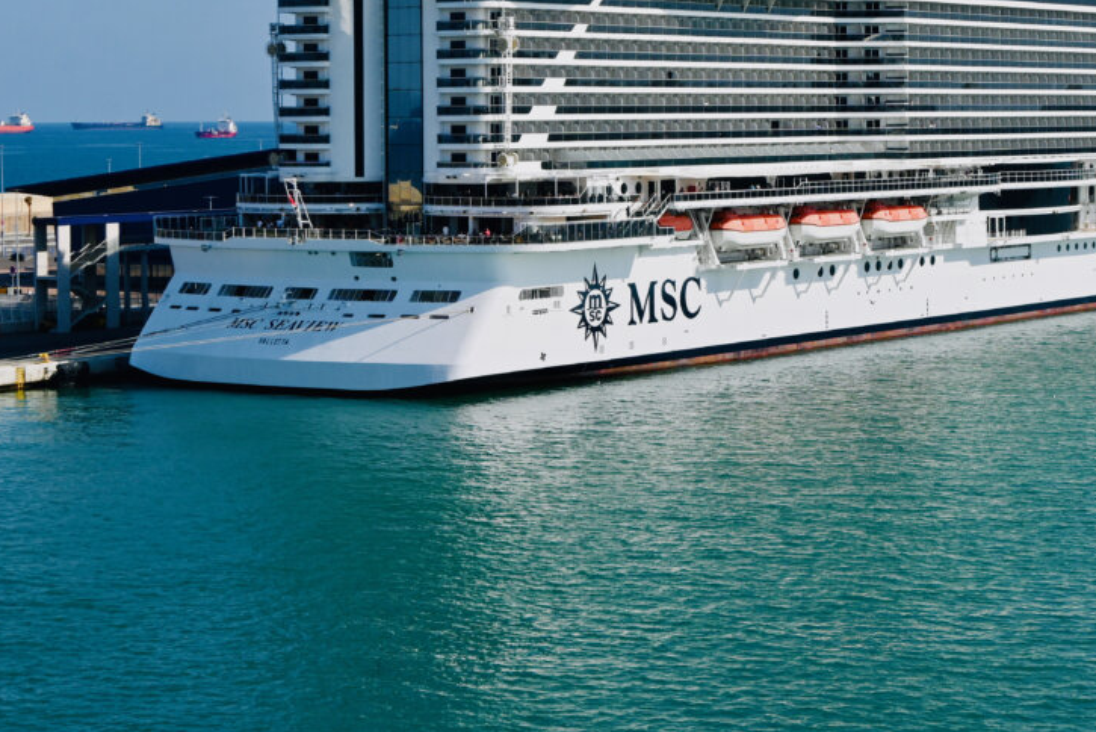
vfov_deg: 14.8
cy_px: 156
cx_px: 792
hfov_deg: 22.0
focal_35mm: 92
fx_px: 2797
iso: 100
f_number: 8
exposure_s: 1/500
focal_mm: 37
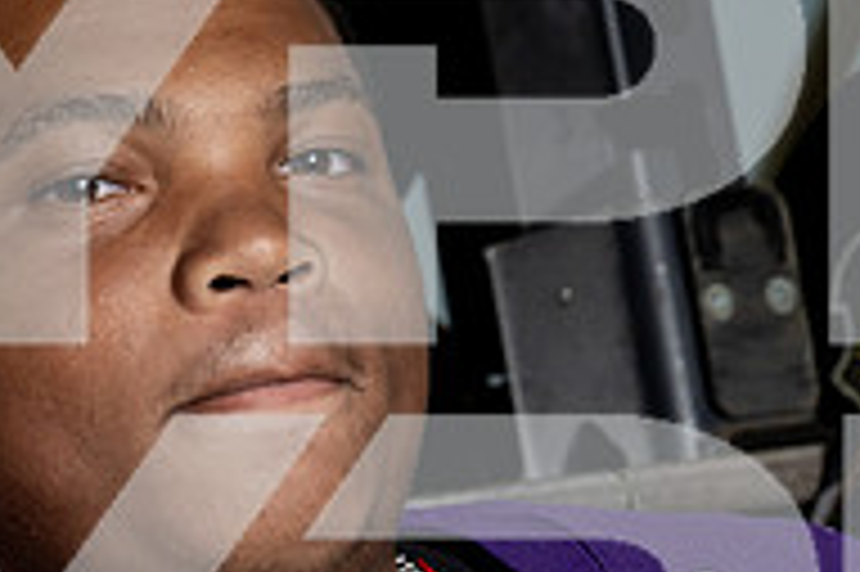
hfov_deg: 12.5
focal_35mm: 164
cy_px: 655
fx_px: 3914
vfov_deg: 8.3
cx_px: 216
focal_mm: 54
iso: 640
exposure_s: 1/250
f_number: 5.6
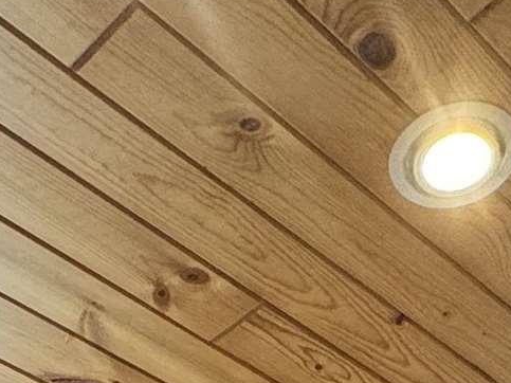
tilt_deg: -3.7
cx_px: 335
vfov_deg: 10.9
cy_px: 1154
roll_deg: -1.1
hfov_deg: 21.9
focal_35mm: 89
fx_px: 1313
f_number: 2.2
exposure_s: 1/120
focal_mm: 2.22
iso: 200
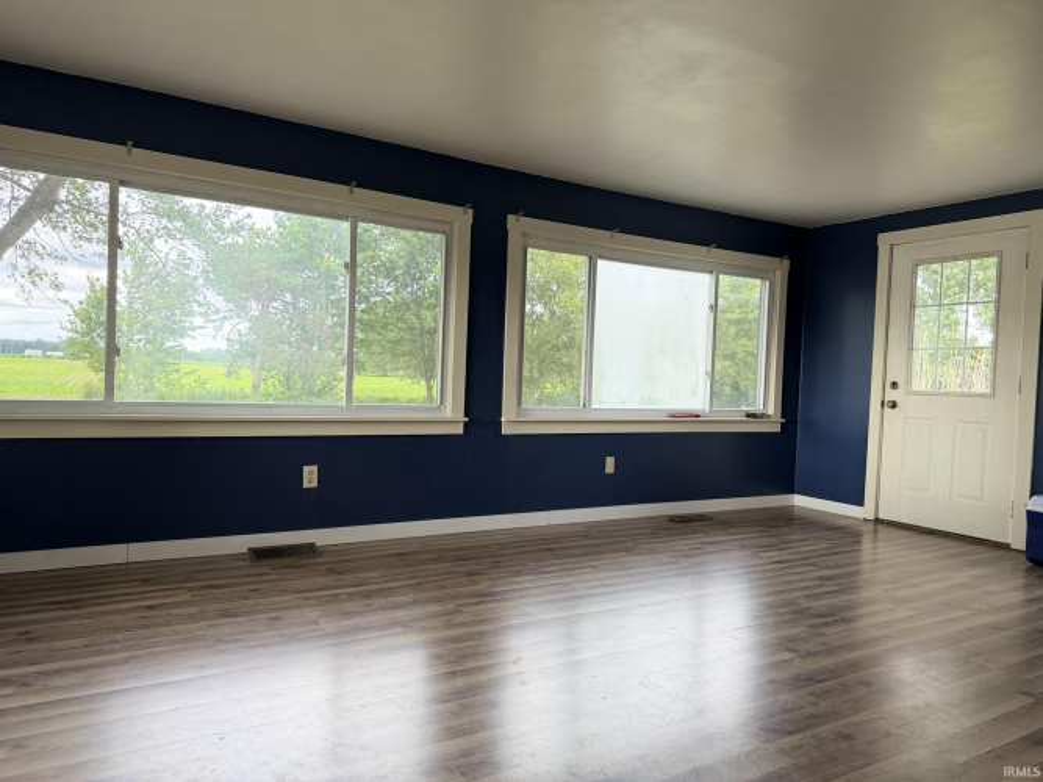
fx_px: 723
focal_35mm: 24
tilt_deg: -2.6
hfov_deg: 71.6
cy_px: 391
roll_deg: -2.7
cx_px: 522
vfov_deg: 56.8
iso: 80
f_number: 1.78
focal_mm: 6.76
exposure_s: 1/176
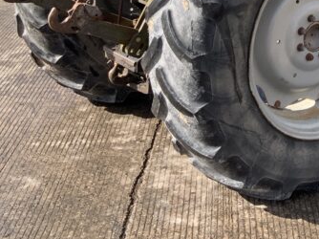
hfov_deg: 20.4
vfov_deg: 15.7
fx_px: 820
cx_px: 397
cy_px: -76
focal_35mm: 89
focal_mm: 3
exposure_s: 1/739
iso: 16
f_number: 1.8
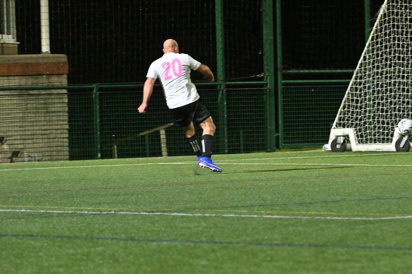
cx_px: 206
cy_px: 137
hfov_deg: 8.6
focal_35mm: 240
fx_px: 2746
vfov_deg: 5.7
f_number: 5.6
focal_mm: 160
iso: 8000
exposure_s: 1/500
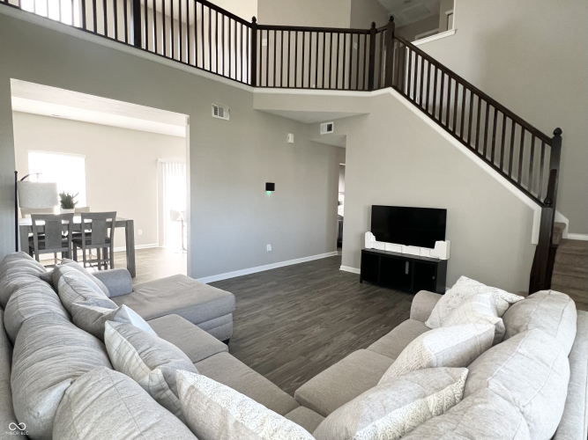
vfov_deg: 89.9
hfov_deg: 106.2
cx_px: 294
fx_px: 221
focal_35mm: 13
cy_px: 220
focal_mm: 1.57
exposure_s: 1/99
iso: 250
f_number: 1.8
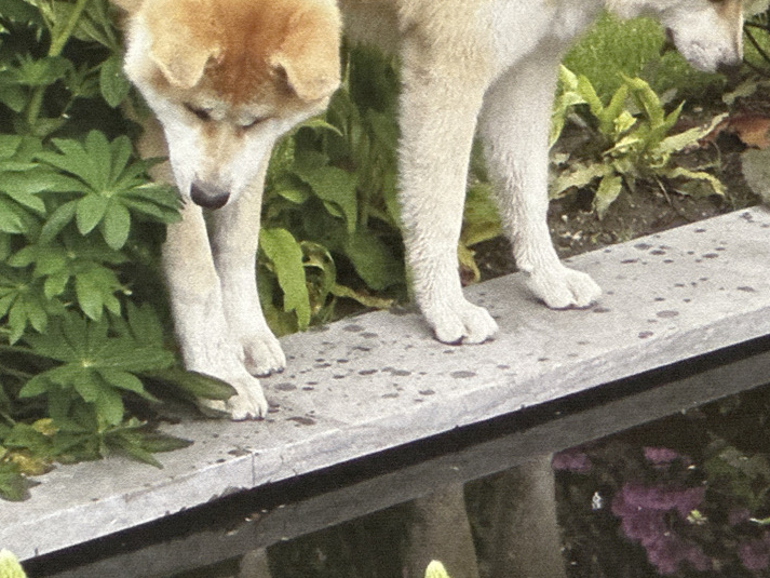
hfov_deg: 9.1
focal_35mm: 216
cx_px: 632
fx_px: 4806
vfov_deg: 6.9
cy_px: 207
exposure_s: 1/99
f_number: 2.8
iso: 200
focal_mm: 9
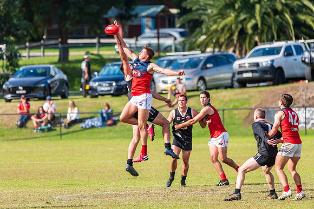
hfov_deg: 4.5
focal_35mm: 458
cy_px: 103
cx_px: 154
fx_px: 3997
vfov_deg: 3.0
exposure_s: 1/1600
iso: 800
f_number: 7.1
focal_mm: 450
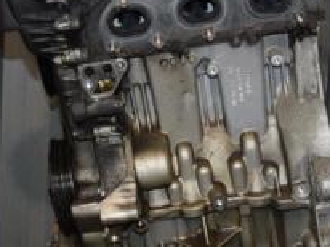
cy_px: 93
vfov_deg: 16.7
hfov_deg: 22.2
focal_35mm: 88
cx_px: 155
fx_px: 842
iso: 800
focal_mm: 21
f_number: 5
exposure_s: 1/60
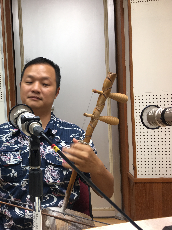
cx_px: 18
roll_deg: +3.0
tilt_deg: -1.9
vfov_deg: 47.9
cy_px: 115
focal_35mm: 39
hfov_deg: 34.8
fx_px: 258
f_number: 2.2
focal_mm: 4.15
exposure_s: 1/30
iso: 40
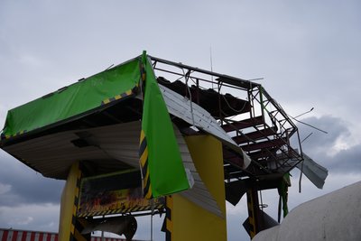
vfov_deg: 40.0
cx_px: 180
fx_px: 331
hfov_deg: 57.2
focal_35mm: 33
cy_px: 120
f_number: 2.8
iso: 100
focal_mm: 33
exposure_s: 1/3200
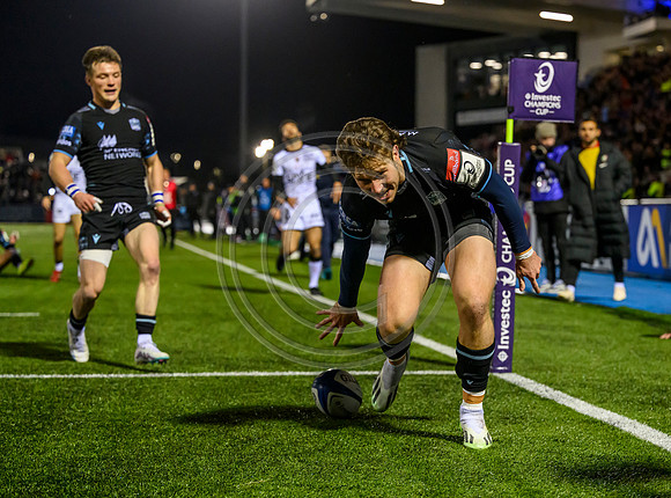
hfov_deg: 23.0
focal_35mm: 85
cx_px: 386
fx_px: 1648
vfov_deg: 17.2
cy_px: 255
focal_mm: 70
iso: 6400
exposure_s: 1/1250
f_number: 3.2
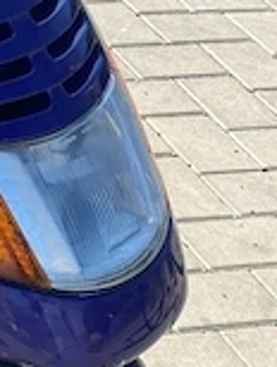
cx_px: -382
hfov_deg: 9.8
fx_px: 1436
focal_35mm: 135
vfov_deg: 14.4
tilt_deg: -20.9
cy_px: -2
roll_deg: -1.5
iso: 32
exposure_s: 1/1412
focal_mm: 4.25
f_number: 1.8
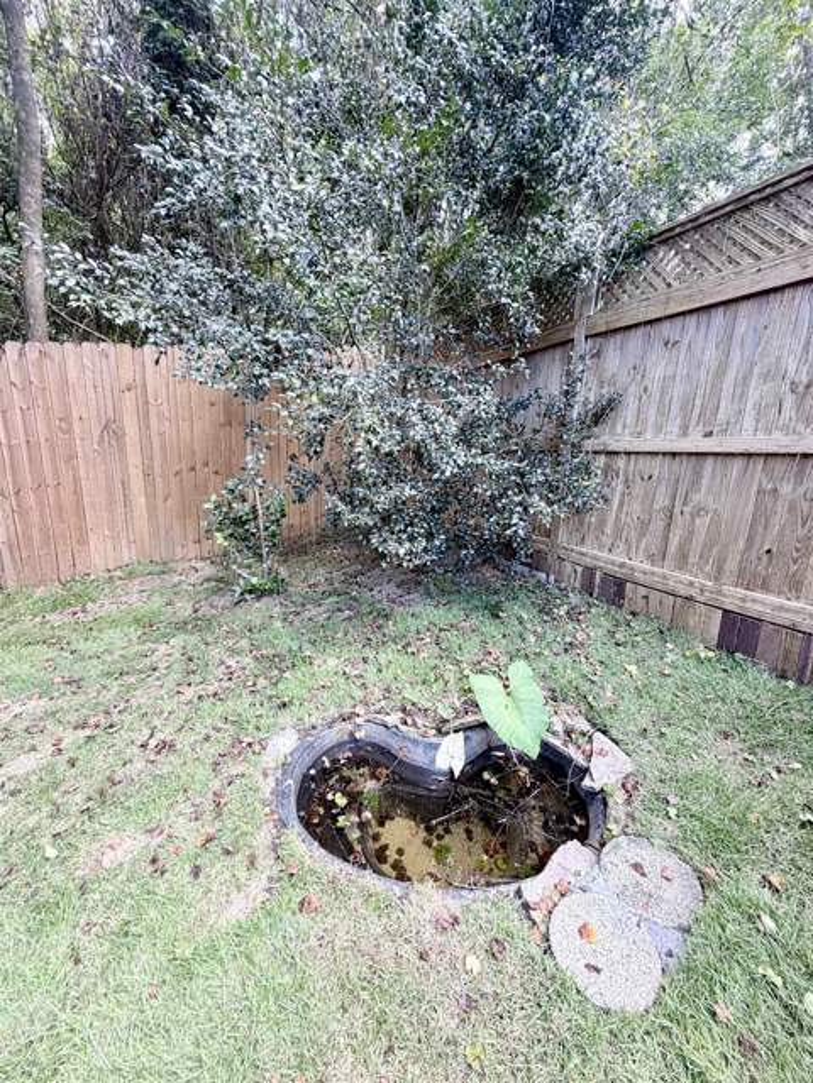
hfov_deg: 85.7
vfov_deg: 102.1
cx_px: 406
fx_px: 438
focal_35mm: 14
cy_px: 542
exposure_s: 1/121
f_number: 2.2
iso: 160
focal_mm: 2.22
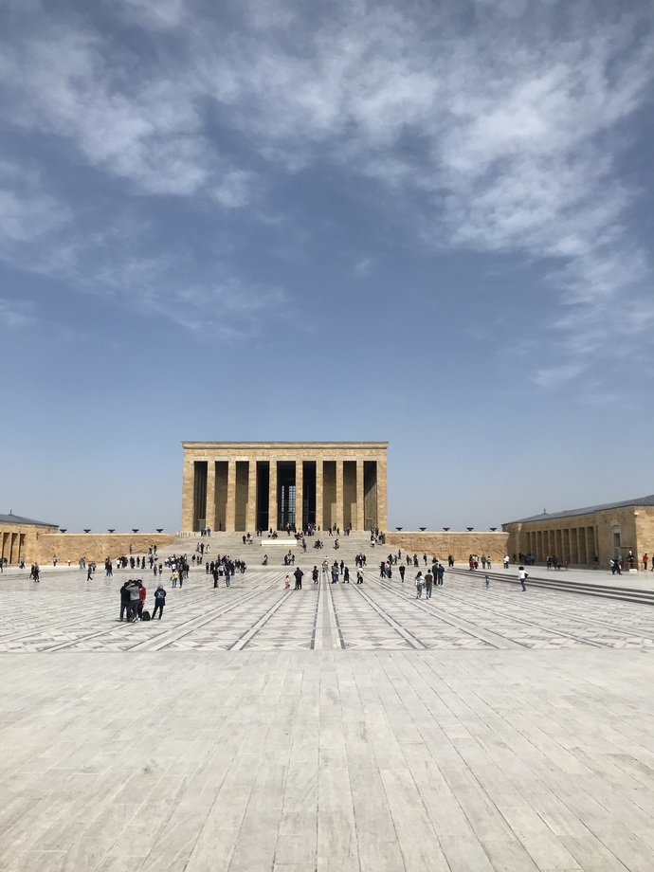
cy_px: 436
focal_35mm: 28
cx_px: 327
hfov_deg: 49.7
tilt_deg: +10.3
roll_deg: -1.2
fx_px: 705
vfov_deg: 63.4
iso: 20
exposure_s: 1/4566
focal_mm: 3.99
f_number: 1.8
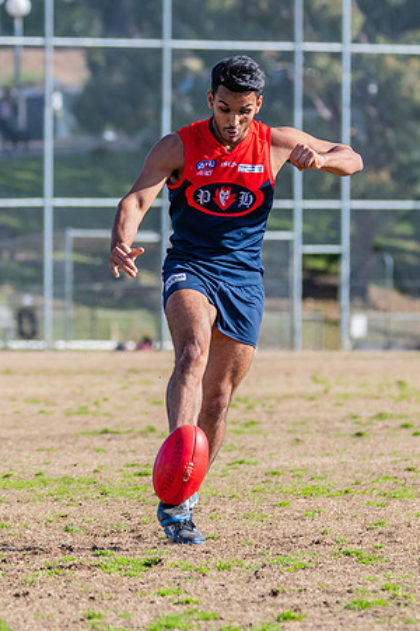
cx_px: 293
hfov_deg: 2.5
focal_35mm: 544
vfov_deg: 3.8
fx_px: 9512
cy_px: 333
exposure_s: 1/1600
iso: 800
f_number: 7.1
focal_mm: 240
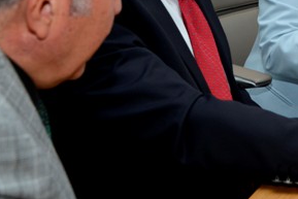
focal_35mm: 124
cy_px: -7
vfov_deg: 11.0
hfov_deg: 16.2
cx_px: 288
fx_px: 1027
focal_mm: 56
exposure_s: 1/60
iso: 1000
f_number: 8
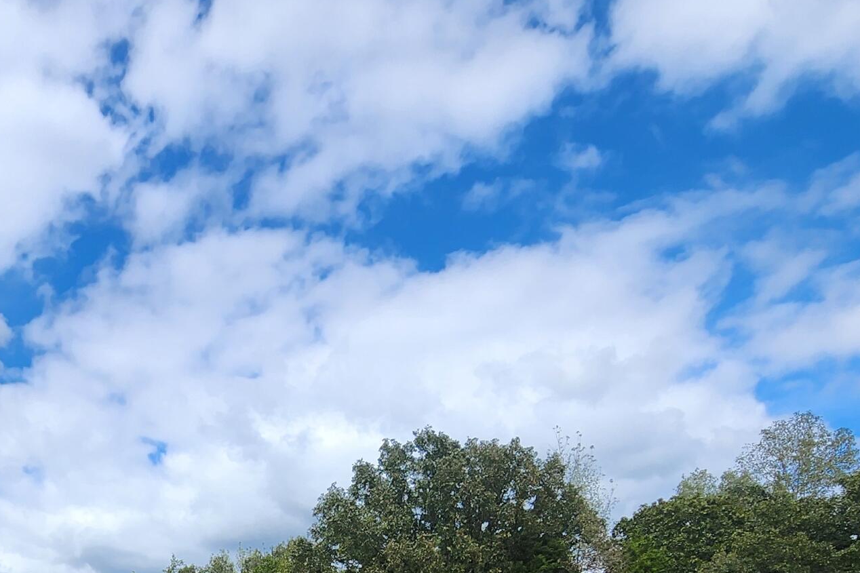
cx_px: 121
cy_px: 745
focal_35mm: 32
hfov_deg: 53.0
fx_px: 764
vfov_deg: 31.6
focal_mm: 2.2
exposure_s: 1/1819
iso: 50
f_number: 2.2
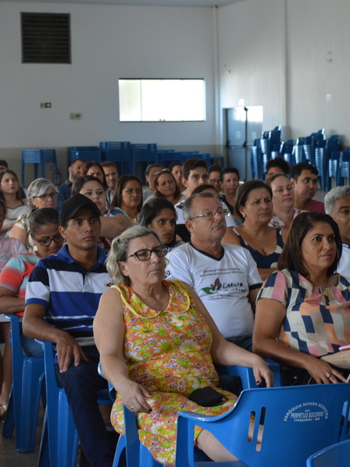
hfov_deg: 13.0
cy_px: 234
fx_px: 1524
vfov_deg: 17.4
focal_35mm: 113
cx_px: 281
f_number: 5.6
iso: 800
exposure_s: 1/40
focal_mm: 52
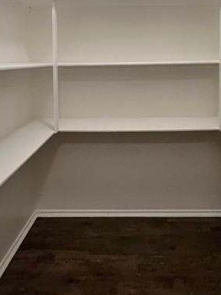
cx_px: 125
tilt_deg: -2.1
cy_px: 70
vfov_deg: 63.0
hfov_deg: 52.9
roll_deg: +1.0
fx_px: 221
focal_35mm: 26
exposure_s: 1/60
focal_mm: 1.57
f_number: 1.8
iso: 250
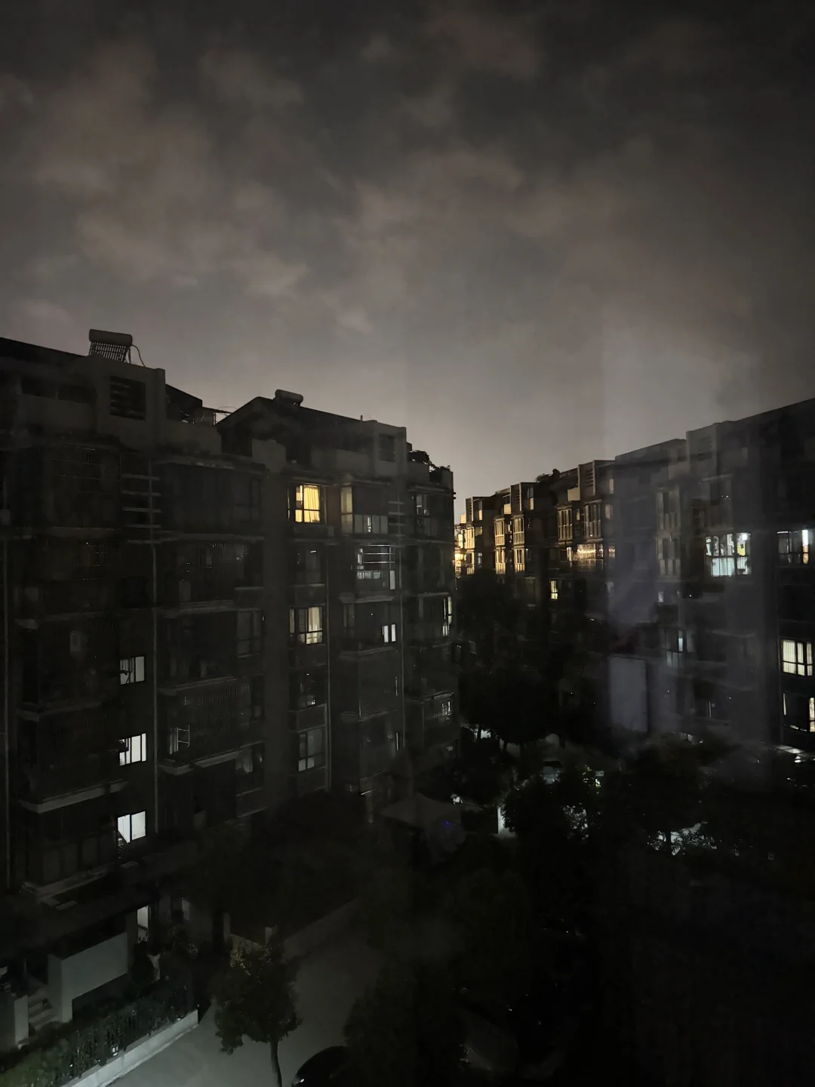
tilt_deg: +1.9
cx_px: 408
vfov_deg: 71.6
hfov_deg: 56.8
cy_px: 544
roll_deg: +1.5
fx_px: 753
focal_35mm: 24
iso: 12500
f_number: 1.78
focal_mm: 6.76
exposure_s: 1/15
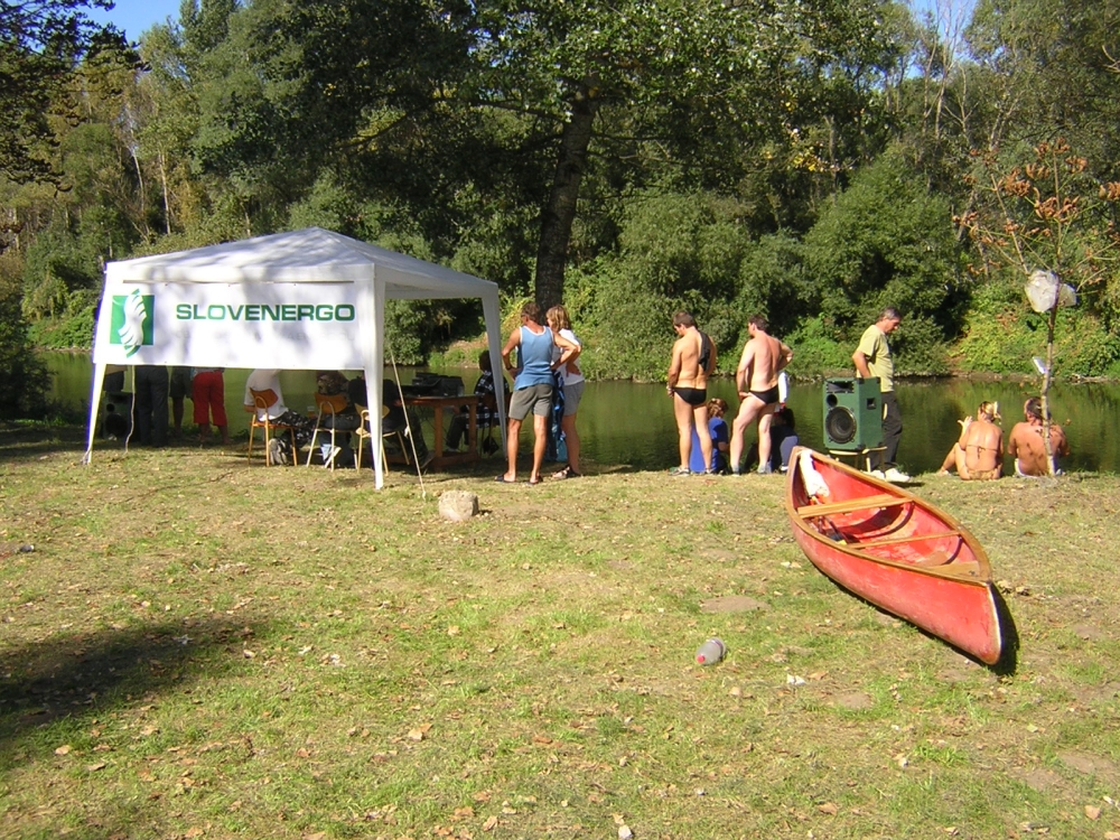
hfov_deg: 51.4
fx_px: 1165
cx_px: 560
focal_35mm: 36
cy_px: 420
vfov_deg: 39.7
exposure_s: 1/217
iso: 100
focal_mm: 4.7
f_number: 5.2
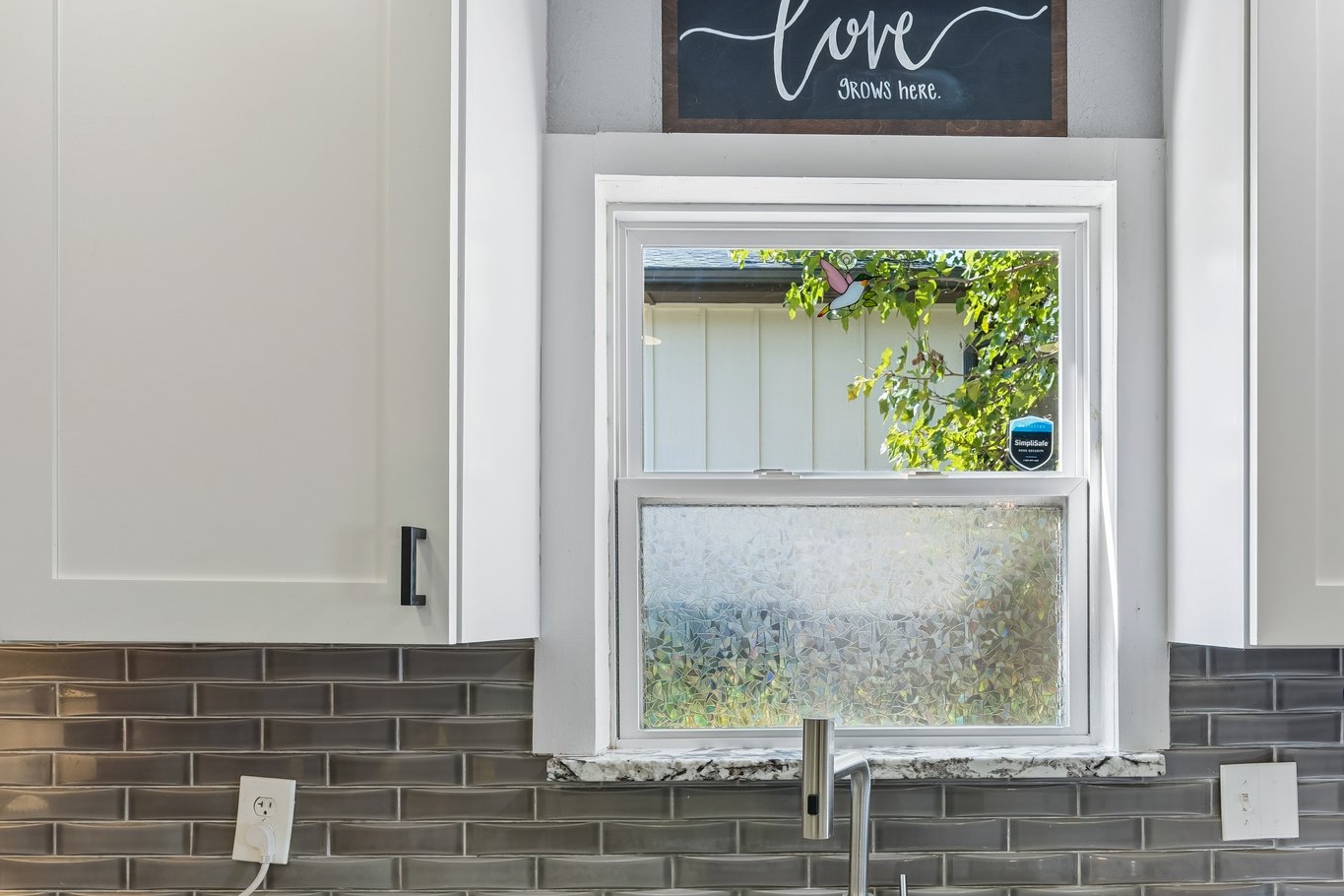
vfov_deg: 51.9
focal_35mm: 24
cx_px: 875
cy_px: 611
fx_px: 896
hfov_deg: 71.9
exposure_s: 1/10
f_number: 8
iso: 200
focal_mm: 16
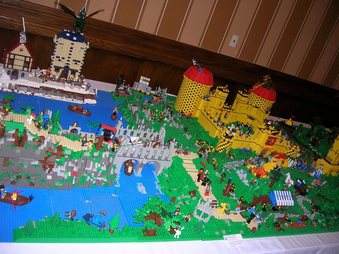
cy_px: 127
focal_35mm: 34
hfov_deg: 54.0
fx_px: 333
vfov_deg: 41.8
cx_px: 170
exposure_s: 1/60.1
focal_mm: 5.7
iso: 75
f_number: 2.9
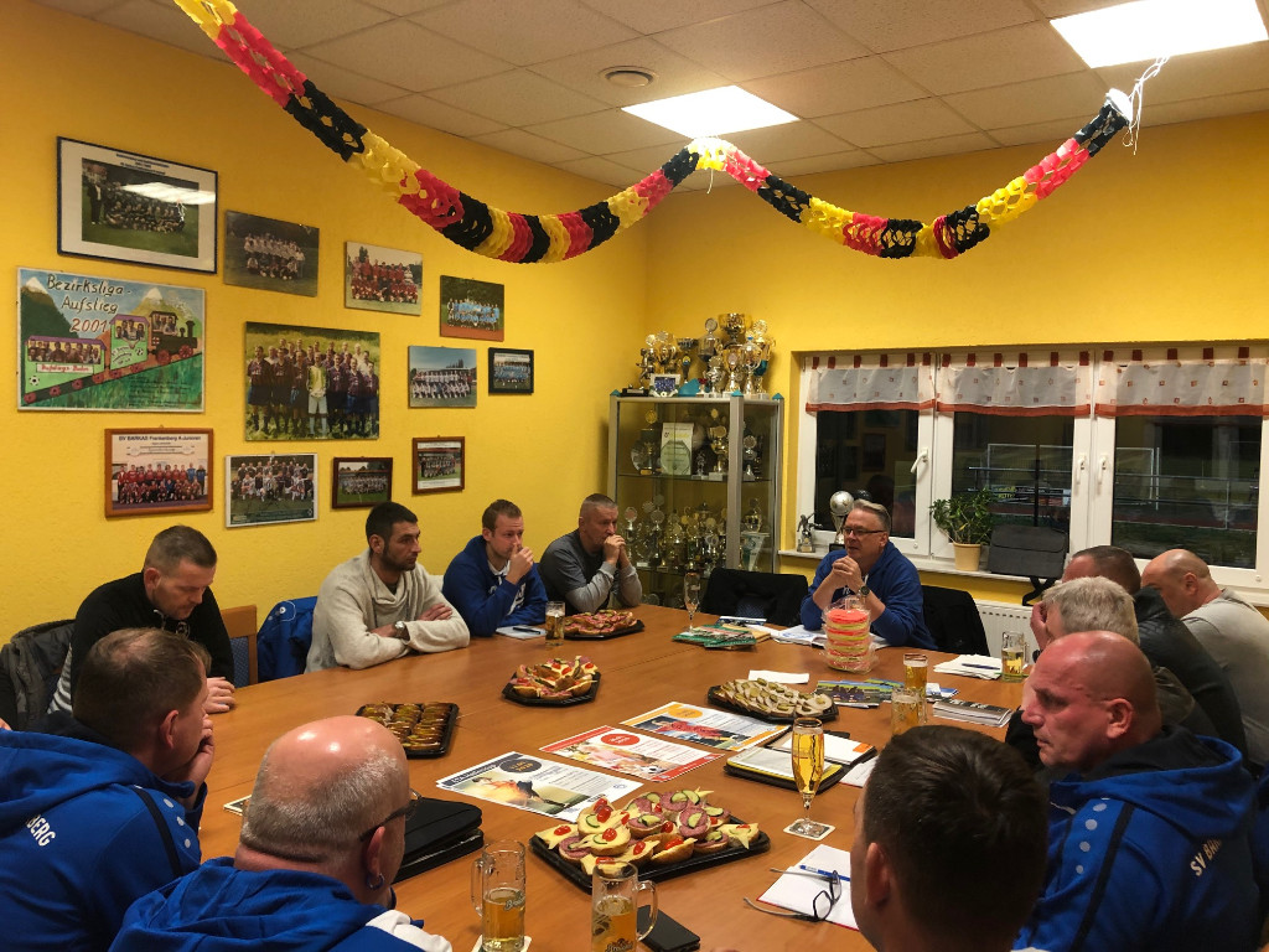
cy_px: 476
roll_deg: -0.9
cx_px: 634
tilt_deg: -1.3
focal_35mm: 28
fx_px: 1026
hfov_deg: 63.4
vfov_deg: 49.7
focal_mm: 4
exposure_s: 1/17
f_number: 1.8
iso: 40
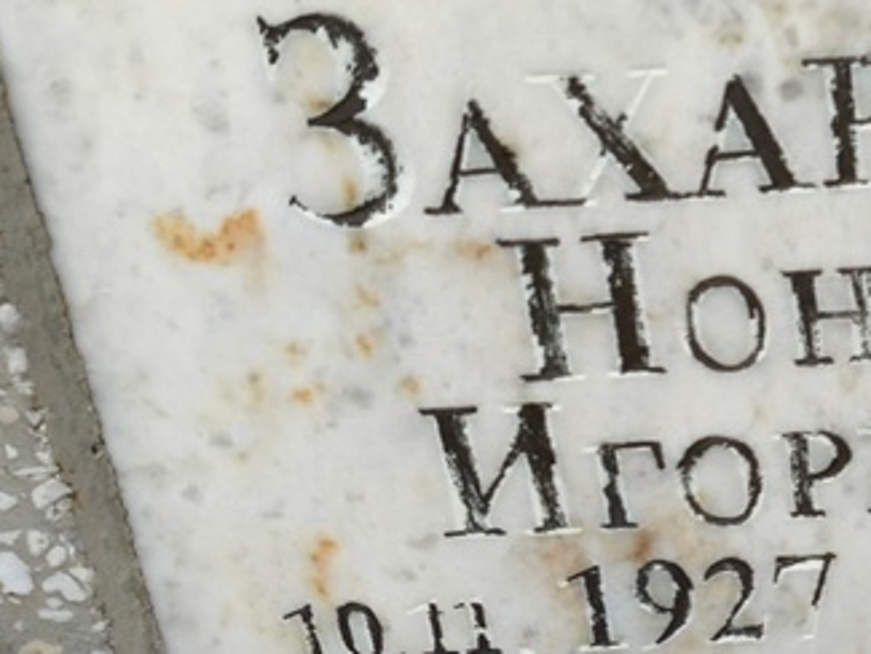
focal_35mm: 123
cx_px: 867
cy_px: 241
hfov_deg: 15.7
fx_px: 3096
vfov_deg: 12.0
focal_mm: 4.71
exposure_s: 1/125
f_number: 1.7
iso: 50
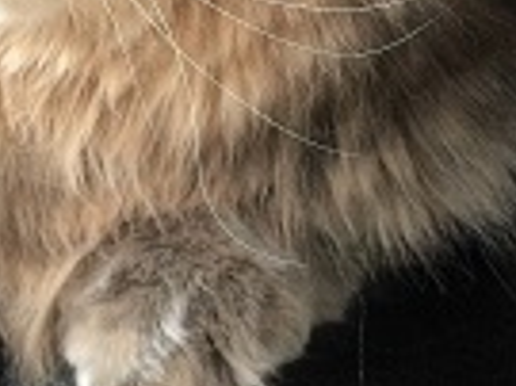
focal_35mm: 86
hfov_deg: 22.6
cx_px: 126
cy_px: 31
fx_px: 1281
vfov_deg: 16.9
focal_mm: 4.15
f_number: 2.2
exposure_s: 1/30
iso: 160
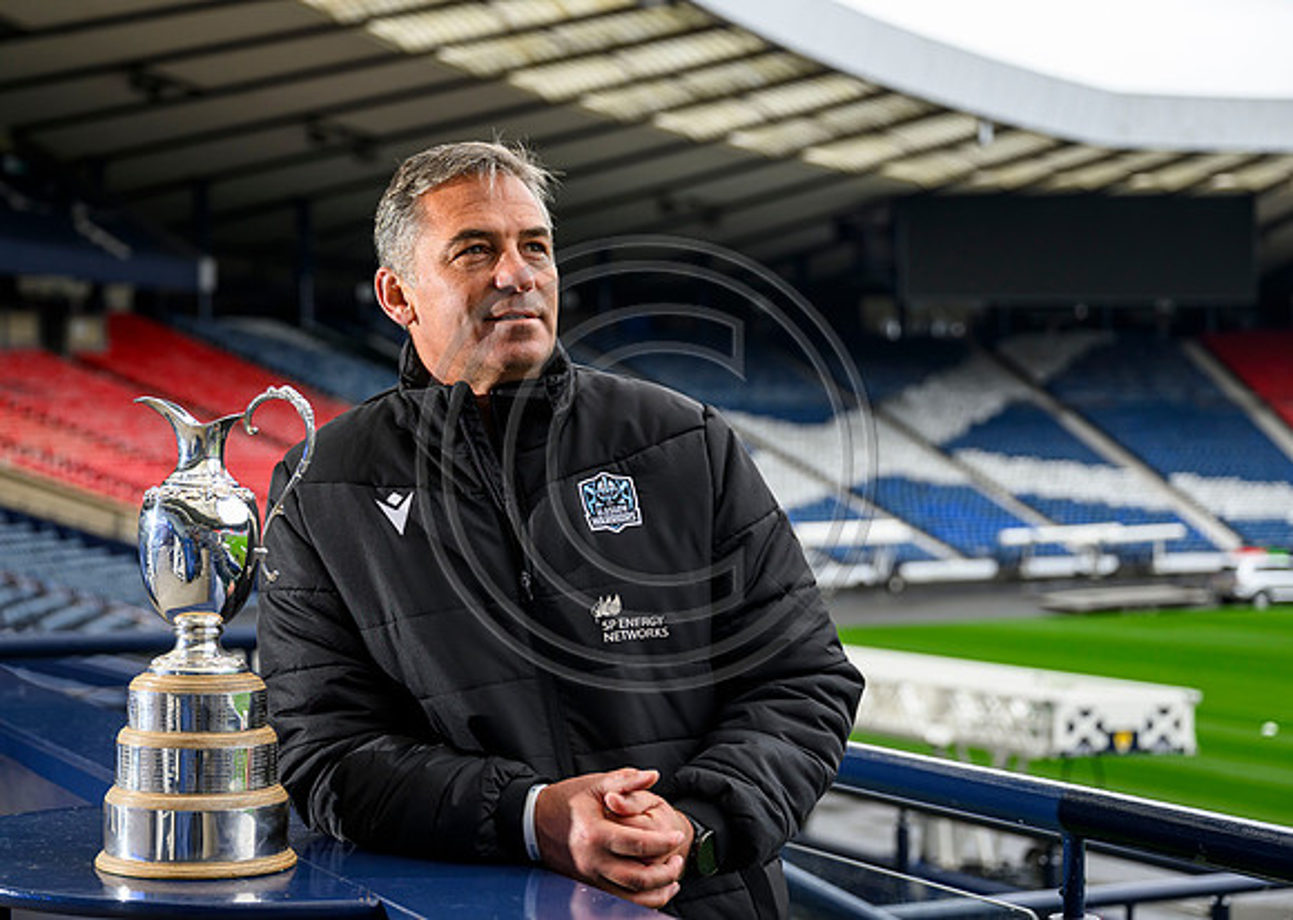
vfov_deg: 22.9
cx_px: 574
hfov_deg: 31.7
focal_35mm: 62
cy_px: 478
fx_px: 2275
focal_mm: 57
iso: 500
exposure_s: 1/160
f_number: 3.5
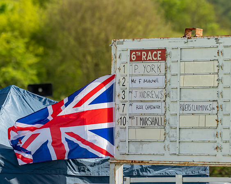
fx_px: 2540
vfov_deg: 4.2
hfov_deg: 5.2
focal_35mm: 372
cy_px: 84
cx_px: 143
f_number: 4
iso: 400
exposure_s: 1/4000
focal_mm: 200
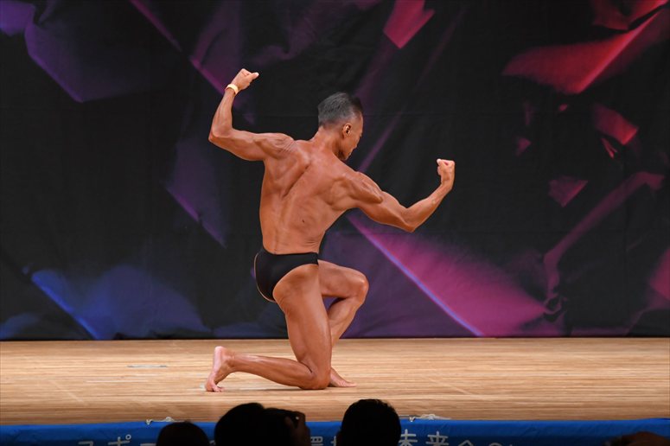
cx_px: 335
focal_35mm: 285
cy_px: 223
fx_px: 5302
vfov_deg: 4.8
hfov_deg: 7.2
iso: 3200
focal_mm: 190
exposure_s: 1/400
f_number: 5.6
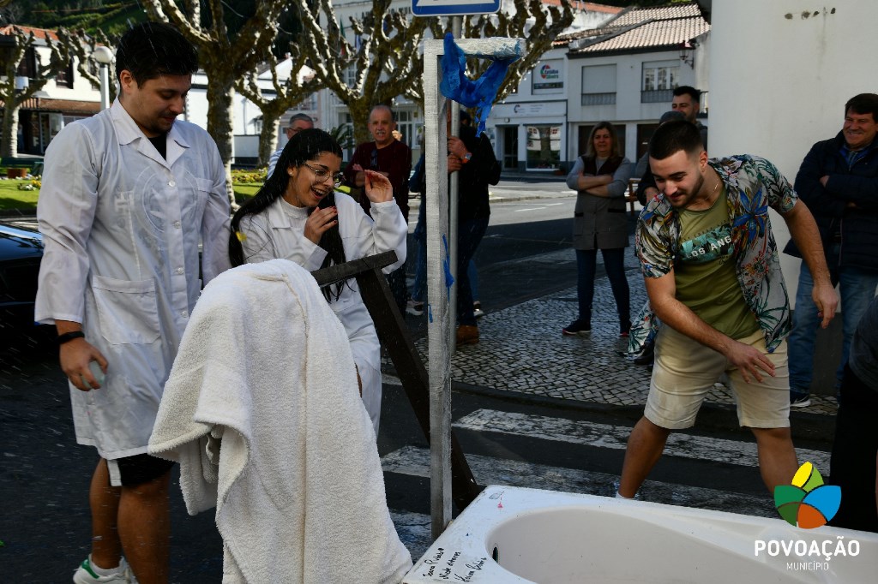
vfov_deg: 28.1
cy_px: 292
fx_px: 1170
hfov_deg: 41.1
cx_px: 439
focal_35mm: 48
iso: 110
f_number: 8
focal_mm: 32
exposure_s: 1/250
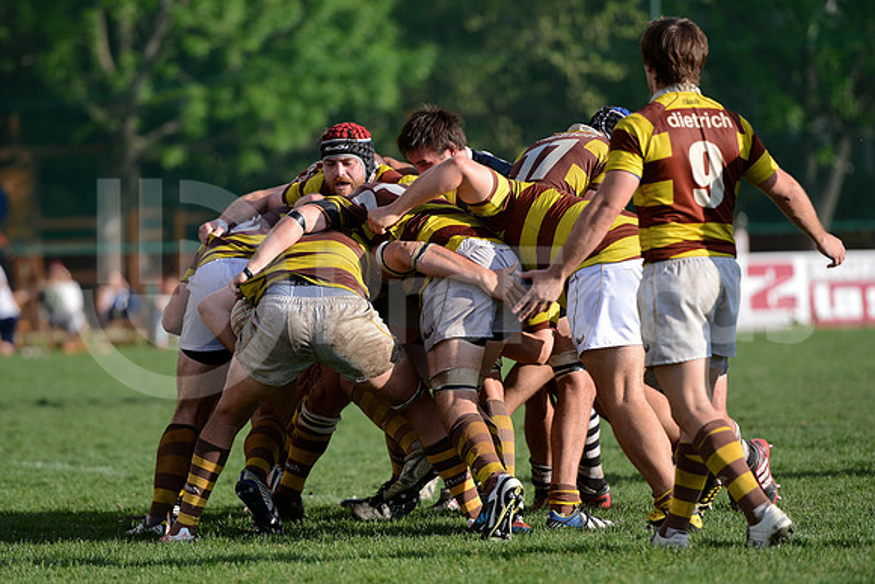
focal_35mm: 195
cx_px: 438
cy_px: 292
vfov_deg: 7.0
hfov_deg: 10.5
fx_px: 4740
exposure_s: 1/1600
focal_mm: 195
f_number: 2.8
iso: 320
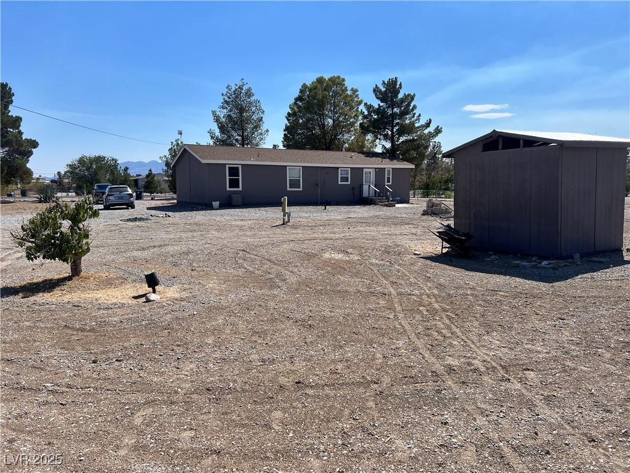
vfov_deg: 53.1
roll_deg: +0.2
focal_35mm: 26
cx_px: 315
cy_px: 236
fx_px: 473
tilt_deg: -7.4
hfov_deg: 67.3
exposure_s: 1/6579
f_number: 1.5
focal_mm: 5.7
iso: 50
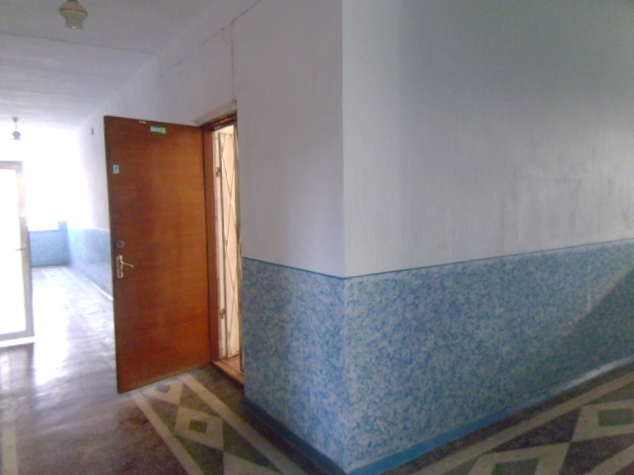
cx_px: 317
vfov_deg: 53.1
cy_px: 238
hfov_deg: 67.3
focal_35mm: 26
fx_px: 476
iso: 400
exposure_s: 1/40
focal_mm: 4.7
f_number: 2.8
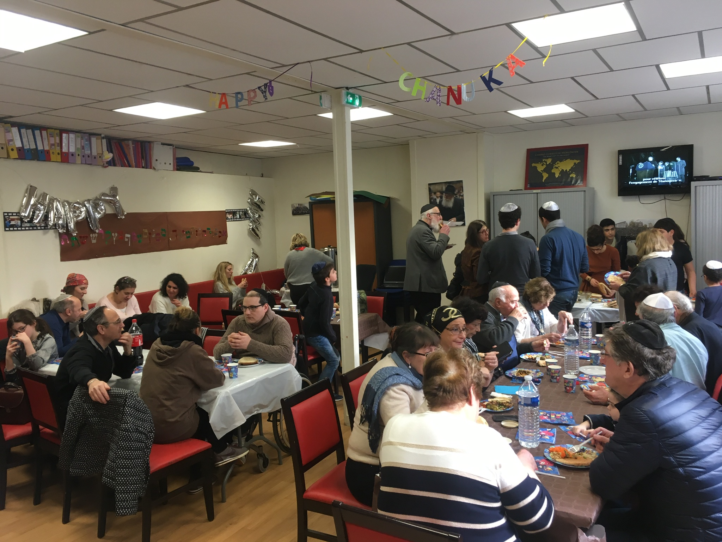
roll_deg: +2.4
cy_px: 271
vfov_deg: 48.2
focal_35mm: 29
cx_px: 361
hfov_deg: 61.7
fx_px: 605
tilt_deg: -6.1
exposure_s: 1/33
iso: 64
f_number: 2.2
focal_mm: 4.15
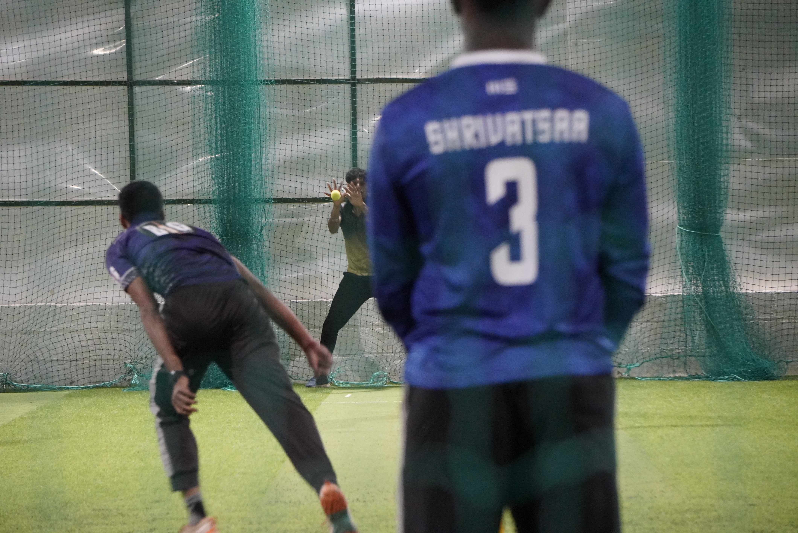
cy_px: 266
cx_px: 399
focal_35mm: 183
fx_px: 4059
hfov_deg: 11.2
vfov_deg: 7.5
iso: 6400
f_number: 5.6
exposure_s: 1/125
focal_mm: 122
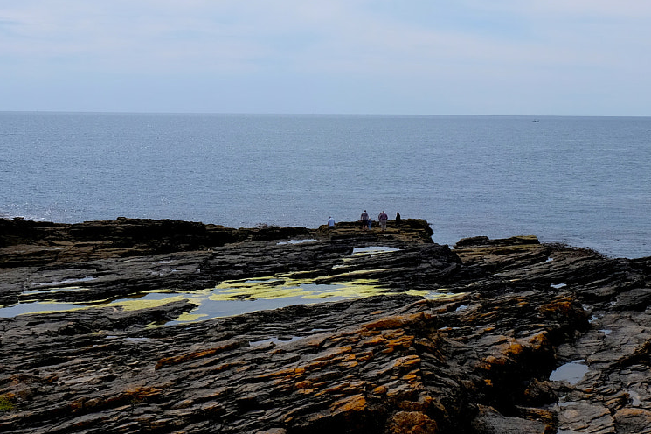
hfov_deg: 33.9
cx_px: 471
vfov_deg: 23.3
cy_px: 181
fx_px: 1048
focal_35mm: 58
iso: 200
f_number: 10
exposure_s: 1/500
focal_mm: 18
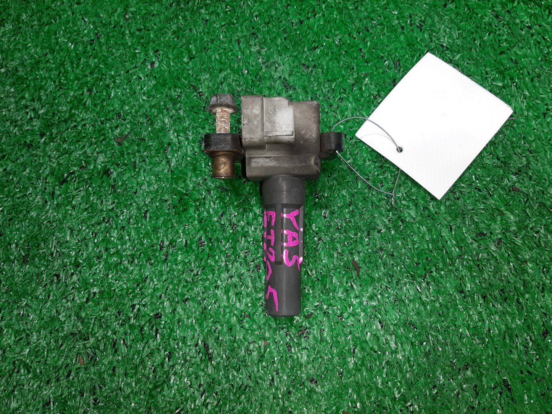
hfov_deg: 67.3
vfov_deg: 53.1
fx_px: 415
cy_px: 207
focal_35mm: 26
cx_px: 276
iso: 62
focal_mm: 3.93
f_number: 1.7
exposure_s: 1/50
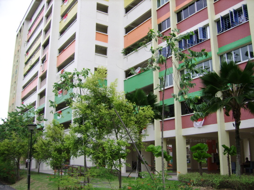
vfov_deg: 40.7
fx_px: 257
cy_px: 95
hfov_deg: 52.6
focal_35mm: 35
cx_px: 127
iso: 50
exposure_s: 1/706
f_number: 2.8
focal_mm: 5.95
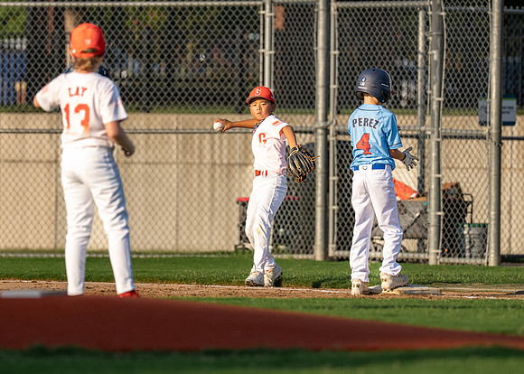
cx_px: 271
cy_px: 171
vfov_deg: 3.7
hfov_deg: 5.2
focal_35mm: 384
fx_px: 5715
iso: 320
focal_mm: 200
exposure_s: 1/5000
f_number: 2.8
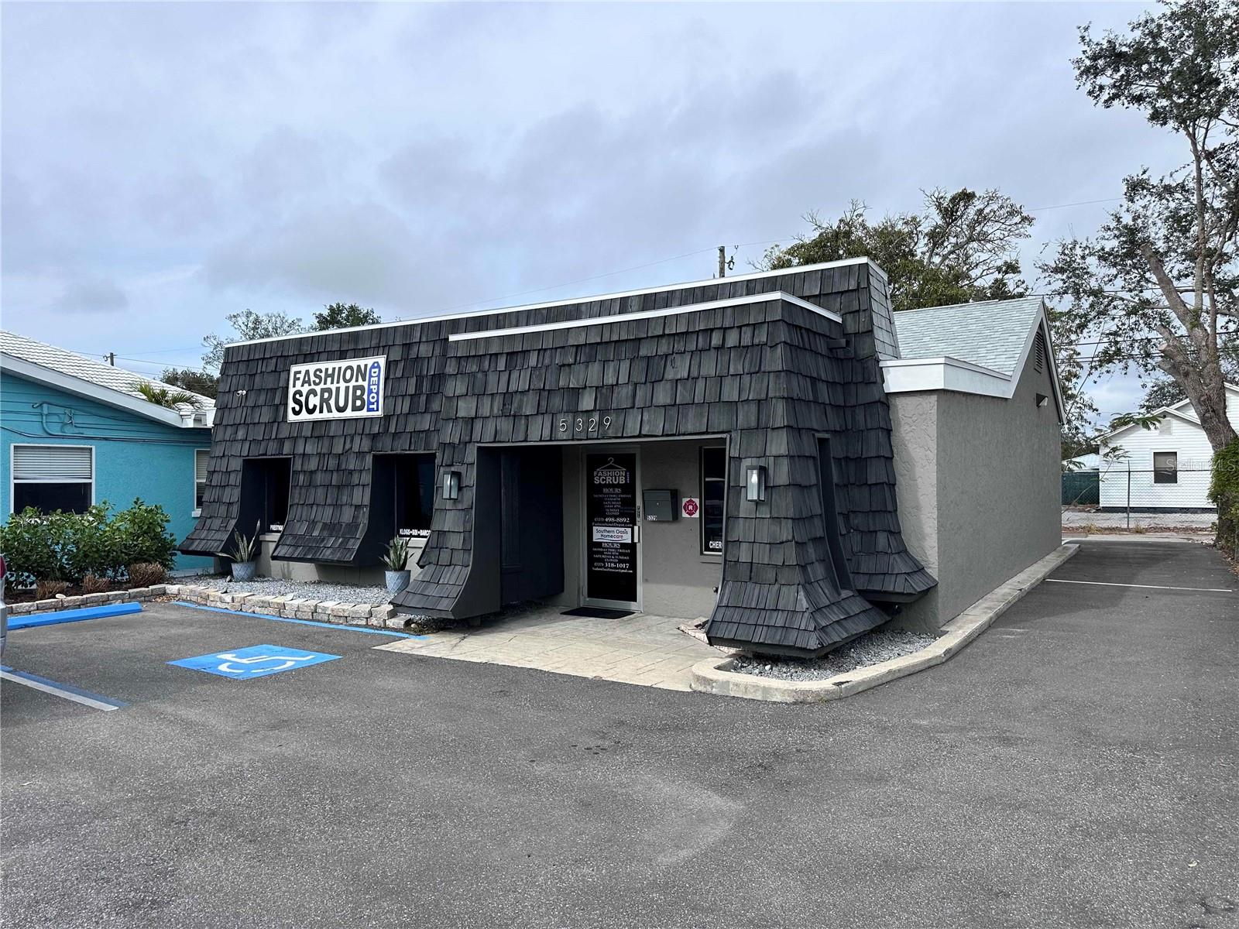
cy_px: 464
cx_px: 620
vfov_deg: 56.8
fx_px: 859
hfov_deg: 71.6
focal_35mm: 24
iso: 80
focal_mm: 6.86
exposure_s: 1/4762
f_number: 1.78
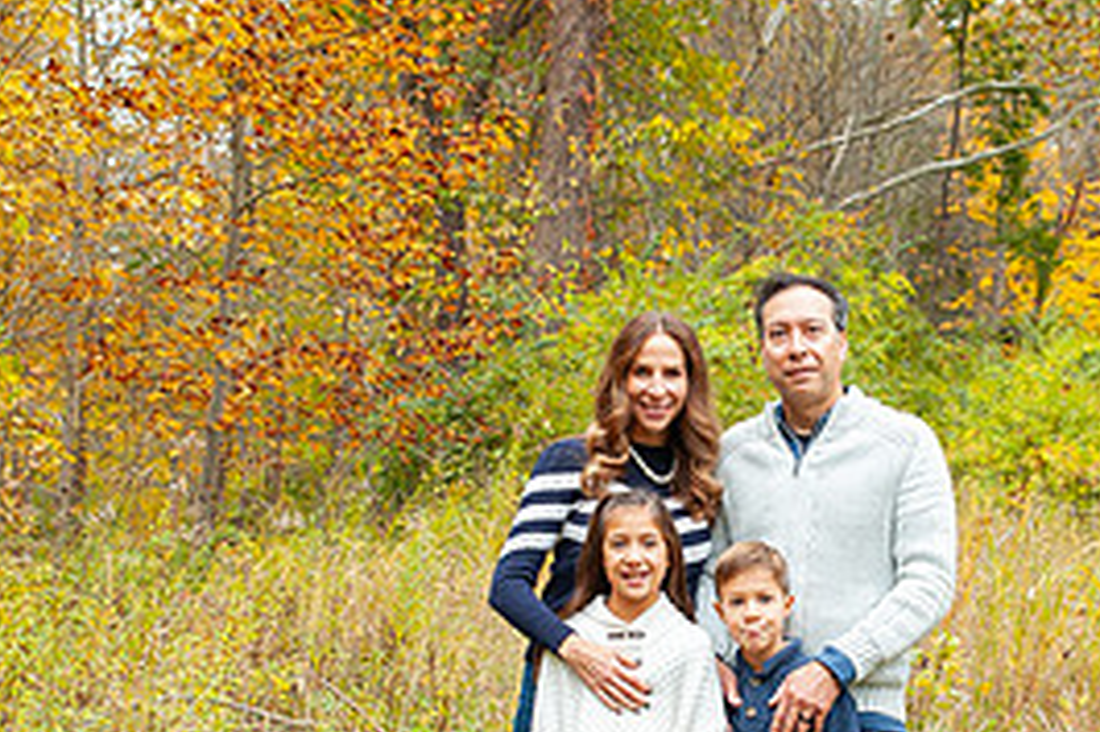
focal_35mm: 74
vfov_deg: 18.2
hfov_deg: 27.1
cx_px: 777
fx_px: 2260
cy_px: 596
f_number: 4.5
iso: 400
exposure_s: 1/160
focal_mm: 34
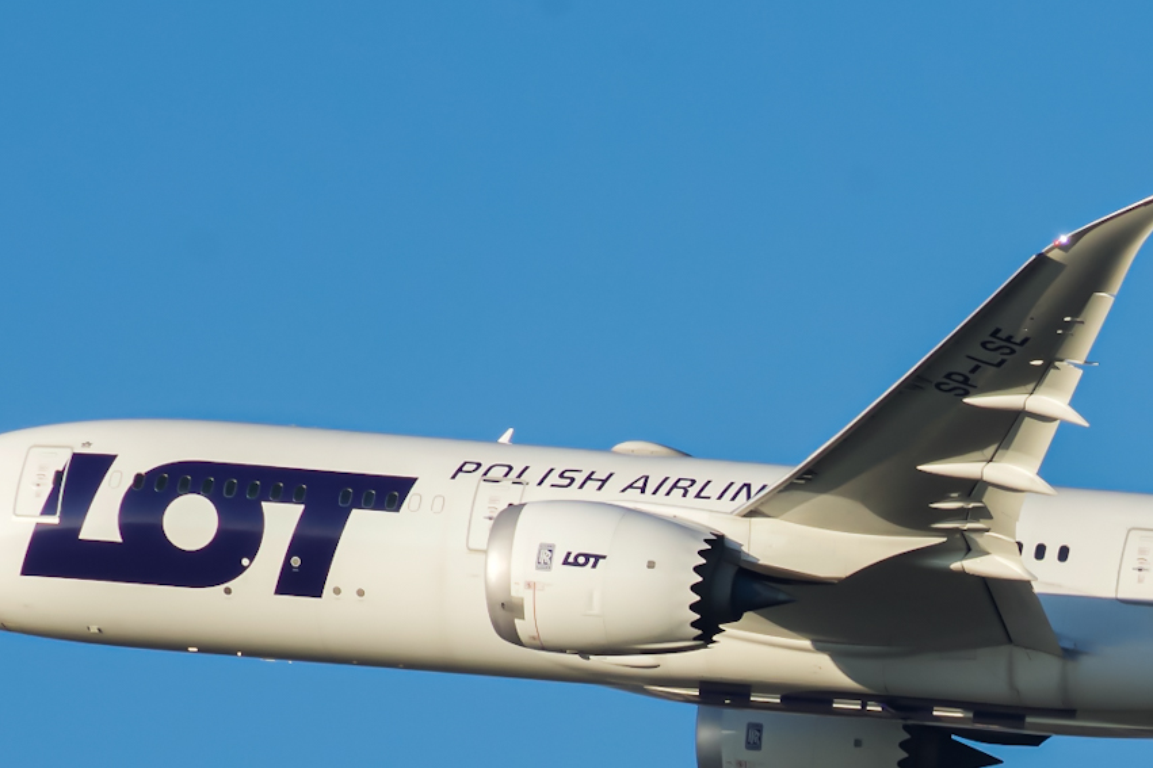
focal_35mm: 626
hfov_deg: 3.3
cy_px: 660
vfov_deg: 2.2
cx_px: 1072
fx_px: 20048
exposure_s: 1/400
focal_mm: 185
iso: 400
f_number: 16
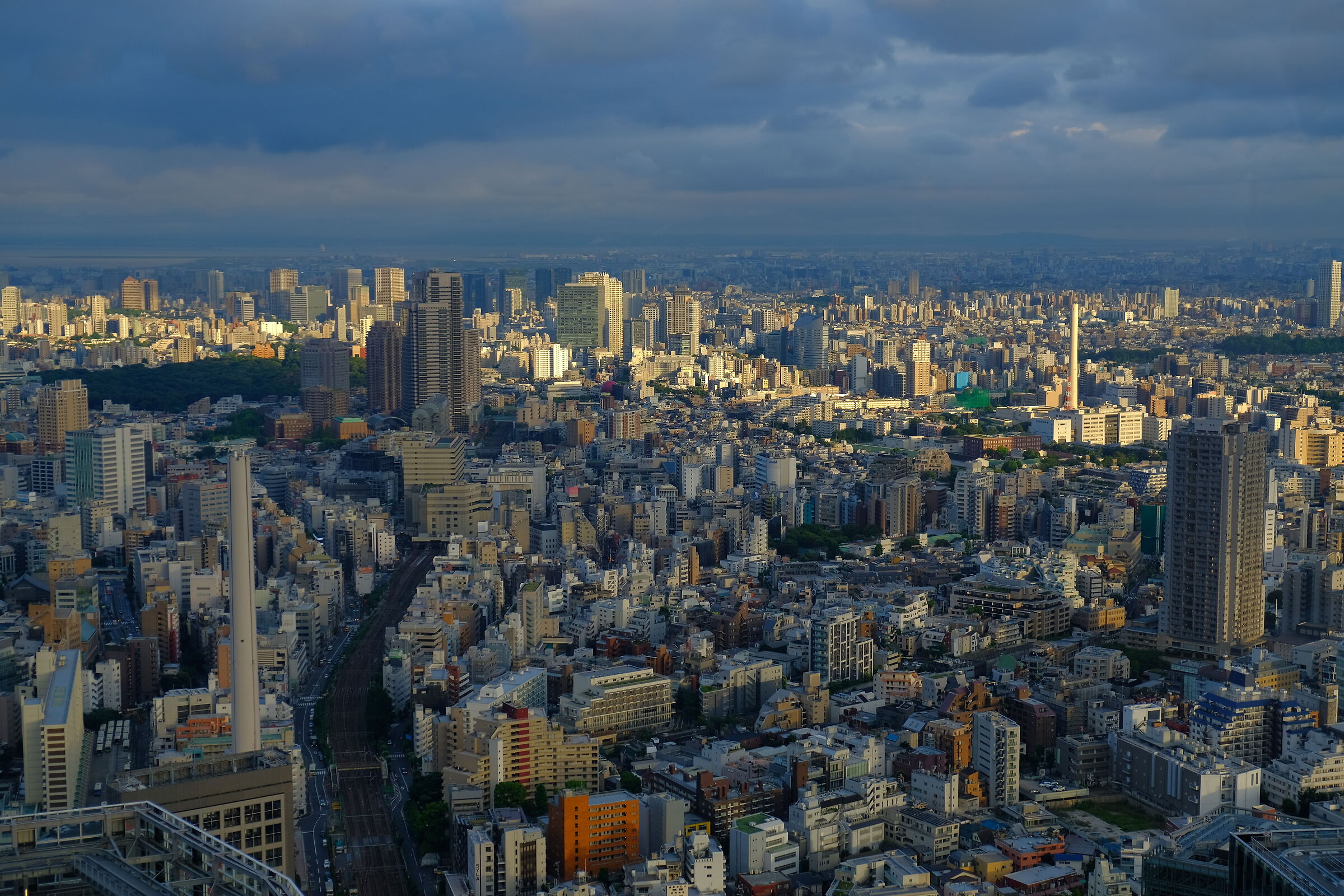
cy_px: 448
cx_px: 672
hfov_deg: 40.3
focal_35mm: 49
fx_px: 1829
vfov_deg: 27.5
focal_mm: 32.9
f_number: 3.6
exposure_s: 1/400
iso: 100
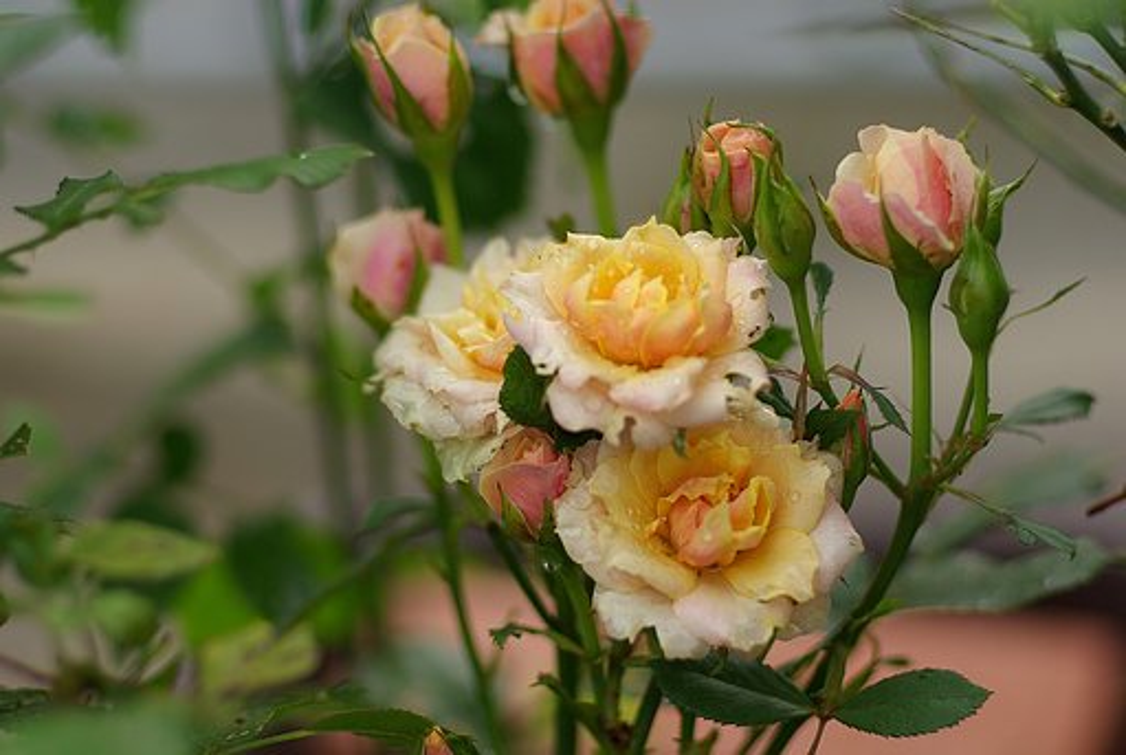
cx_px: 563
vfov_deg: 11.9
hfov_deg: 17.7
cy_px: 378
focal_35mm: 116
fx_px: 3618
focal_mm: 77
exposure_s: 1/350
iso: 100
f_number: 2.8
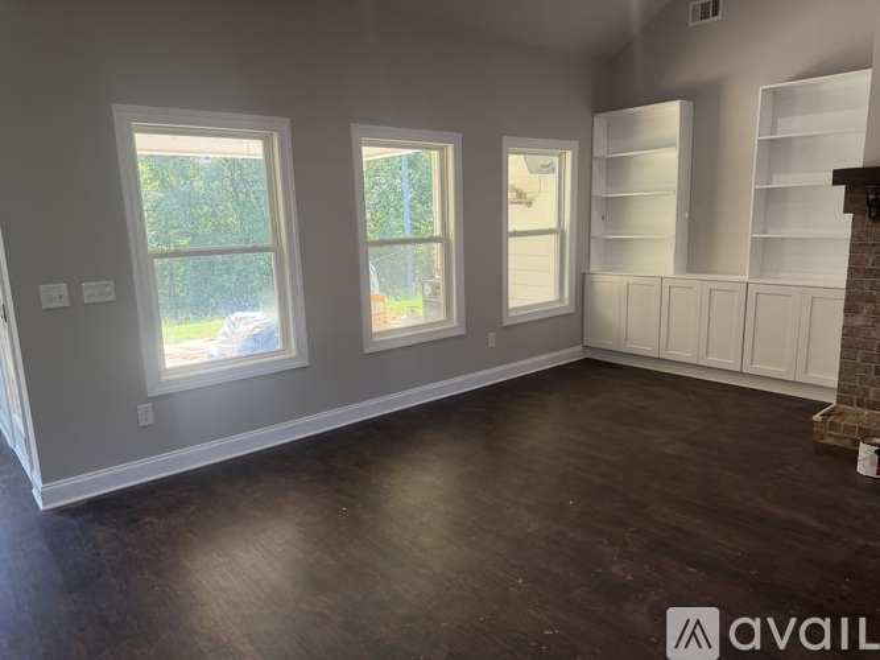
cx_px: 440
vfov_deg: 56.8
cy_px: 330
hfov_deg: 71.6
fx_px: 610
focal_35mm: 24
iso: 160
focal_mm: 6.76
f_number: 1.78
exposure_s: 1/120
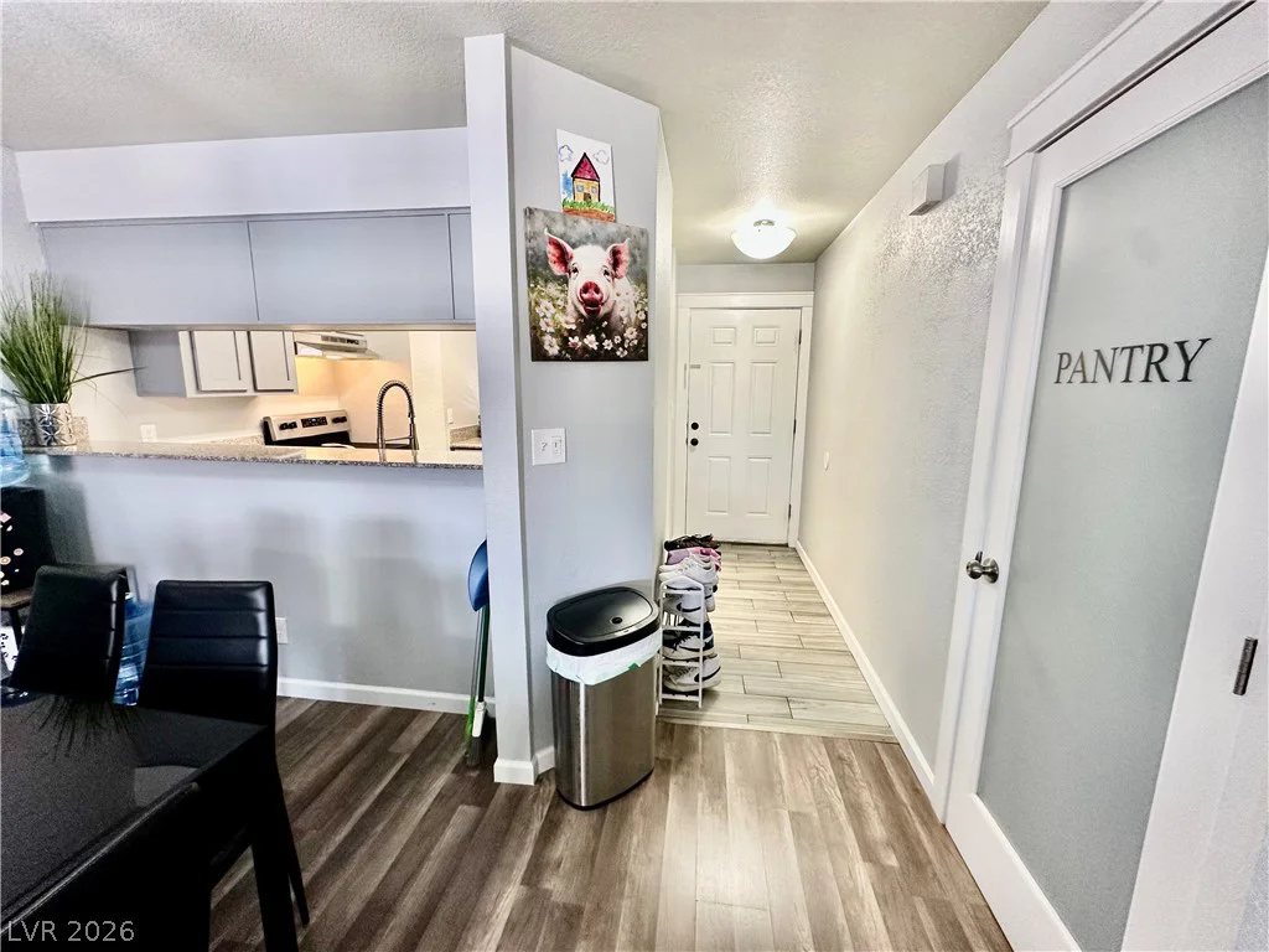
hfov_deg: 102.1
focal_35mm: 14
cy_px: 476
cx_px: 634
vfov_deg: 85.7
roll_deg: -0.4
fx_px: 513
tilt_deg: -10.1
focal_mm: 2.22
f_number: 2.2
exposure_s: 1/60
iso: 160
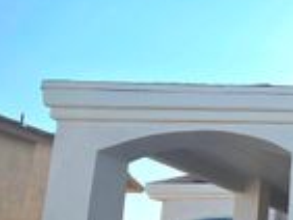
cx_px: 503
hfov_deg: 23.9
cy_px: 225
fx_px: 390
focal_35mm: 46
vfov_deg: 29.3
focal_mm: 2.2
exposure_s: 1/2000
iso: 50
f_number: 2.2
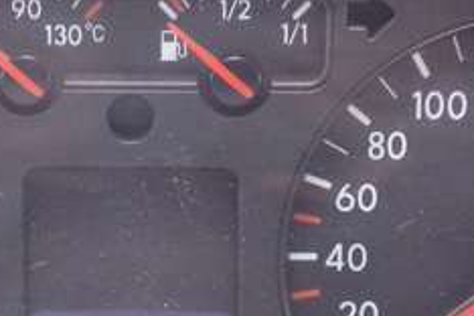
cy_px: 322
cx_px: 132
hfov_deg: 9.9
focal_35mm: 207
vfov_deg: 6.6
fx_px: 2725
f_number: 3.5
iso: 800
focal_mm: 23.27
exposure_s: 1/60
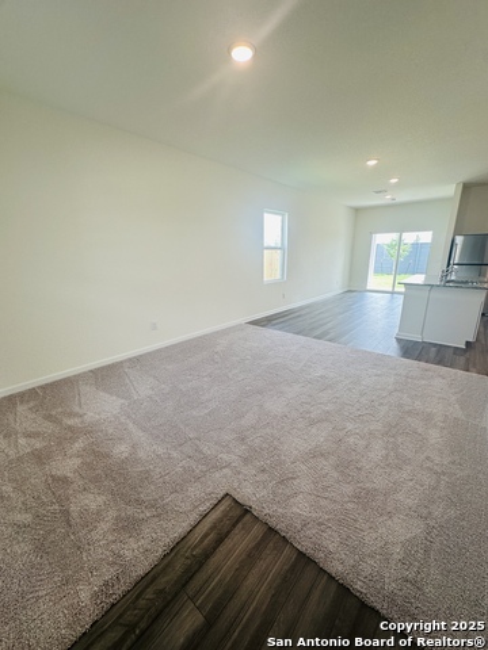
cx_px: 244
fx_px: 263
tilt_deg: -14.7
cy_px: 325
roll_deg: -0.2
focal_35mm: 14
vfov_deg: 102.1
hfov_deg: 85.7
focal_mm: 2.22
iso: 100
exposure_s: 1/120
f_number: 2.2
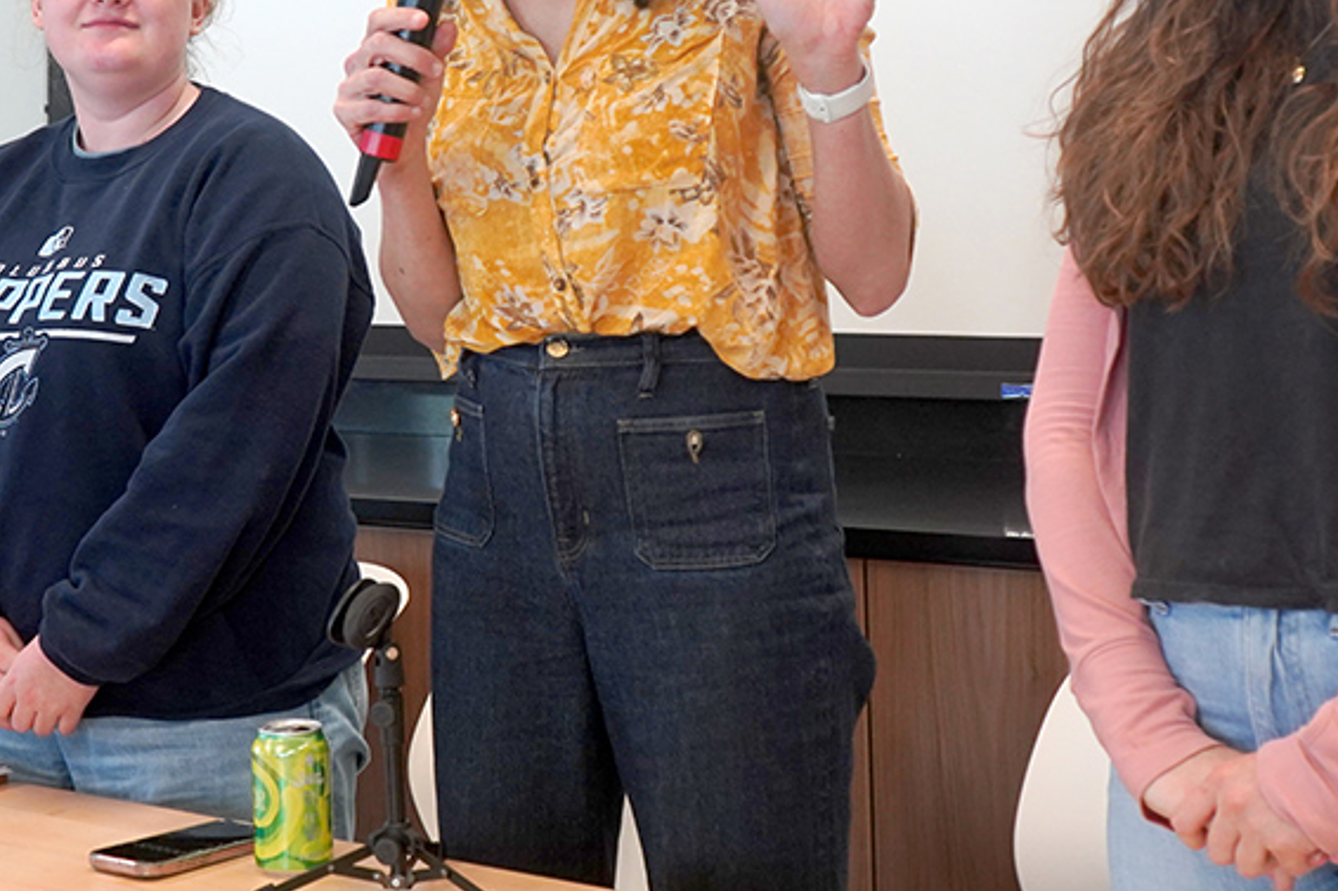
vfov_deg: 19.4
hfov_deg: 28.7
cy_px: 357
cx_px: 466
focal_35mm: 70
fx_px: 2601
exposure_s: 1/160
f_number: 4
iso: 1600
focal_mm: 33
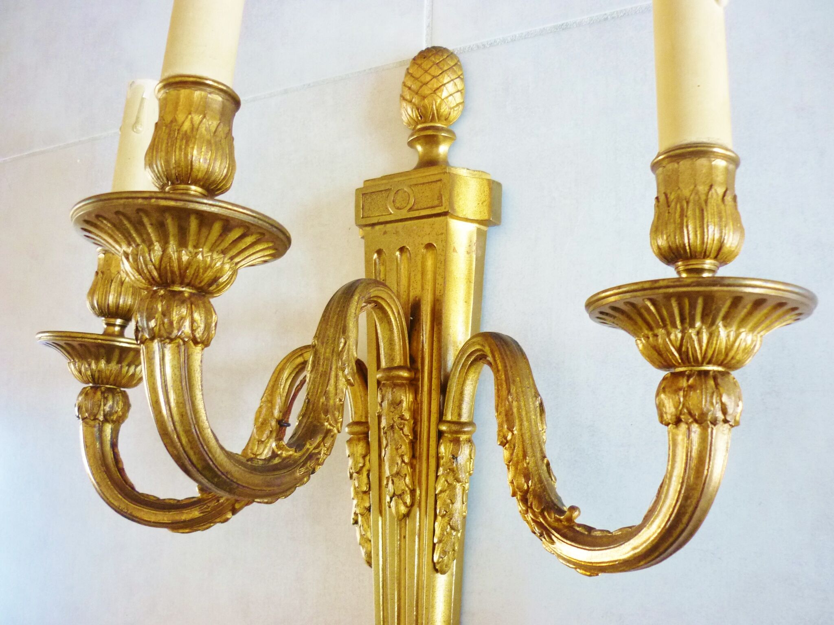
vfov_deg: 42.9
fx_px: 795
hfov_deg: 55.4
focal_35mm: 33
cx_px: 417
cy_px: 312
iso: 250
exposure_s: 1/30
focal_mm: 5.5
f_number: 2.8
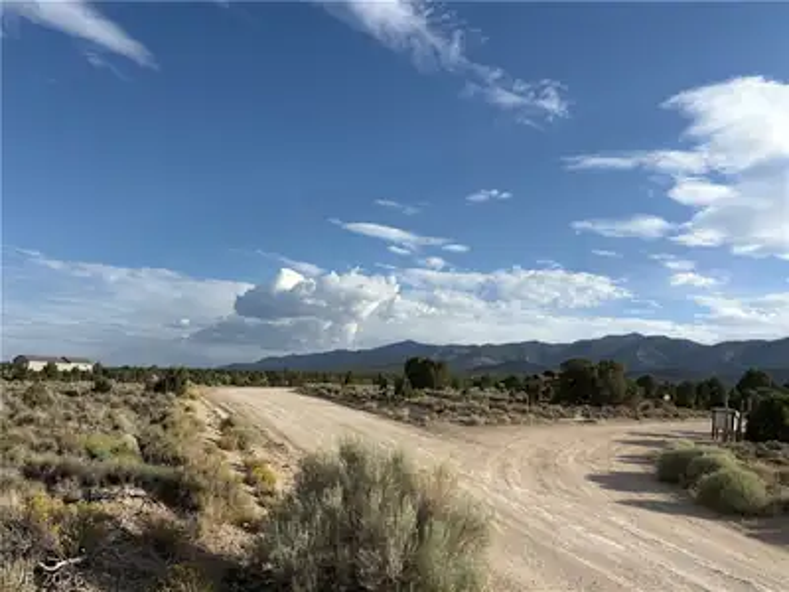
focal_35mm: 26
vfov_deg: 53.1
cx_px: 394
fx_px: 593
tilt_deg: +8.0
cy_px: 296
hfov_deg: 67.3
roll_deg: +2.5
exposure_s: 1/4329
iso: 50
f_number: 1.6
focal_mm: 5.96
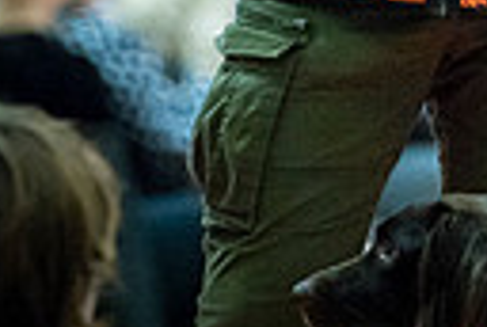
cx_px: 407
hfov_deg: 2.3
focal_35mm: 904
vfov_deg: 1.5
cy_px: -371
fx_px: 12258
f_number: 2.8
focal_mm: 200
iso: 12800
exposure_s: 1/200
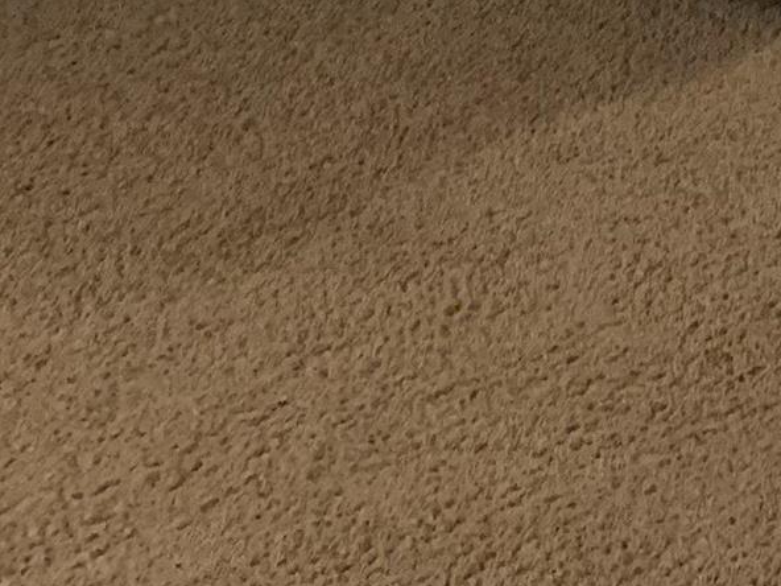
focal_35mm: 135
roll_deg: +2.8
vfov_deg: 9.7
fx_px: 3046
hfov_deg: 13.0
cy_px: -826
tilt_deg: -11.4
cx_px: 1467
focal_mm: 4.25
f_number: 1.8
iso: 640
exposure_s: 1/30
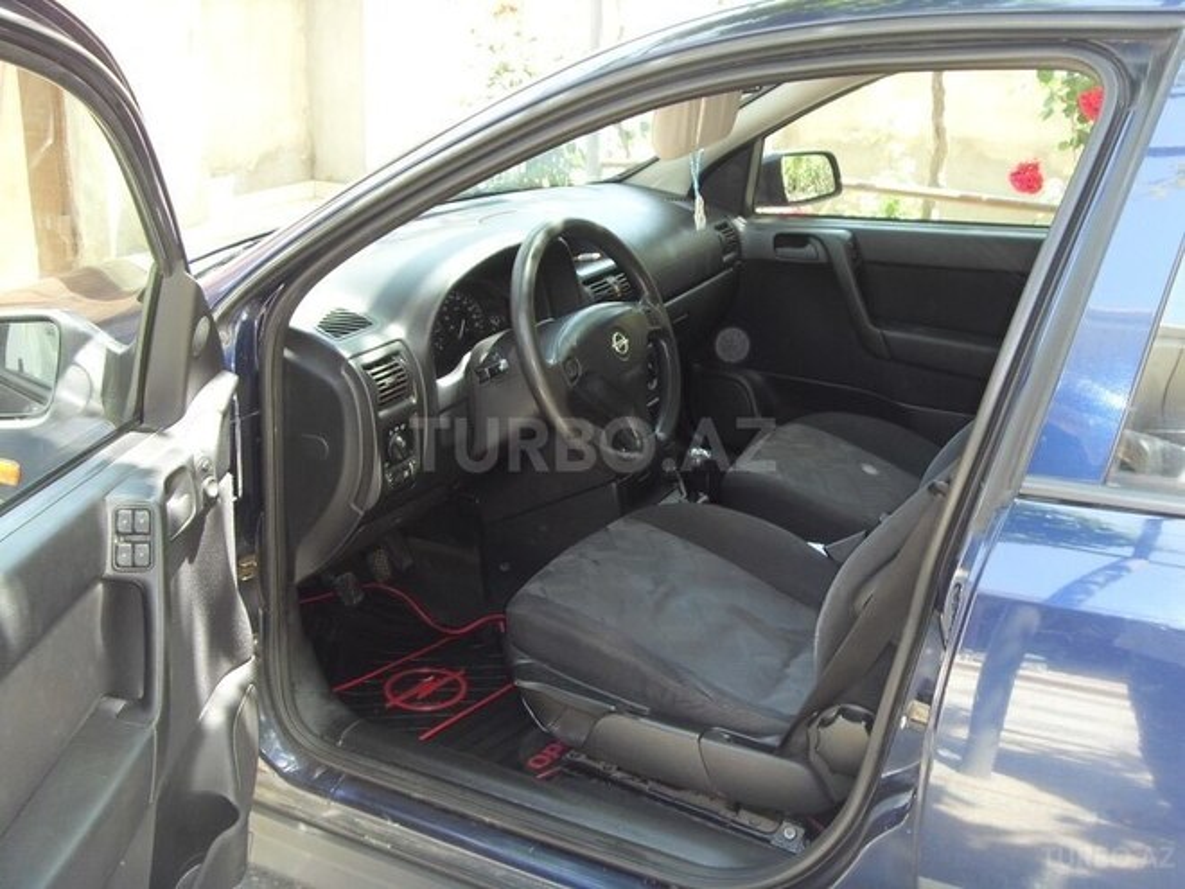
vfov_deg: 36.8
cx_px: 592
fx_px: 1335
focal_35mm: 39
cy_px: 444
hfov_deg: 47.9
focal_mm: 6.6
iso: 100
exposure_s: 1/45
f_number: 3.5
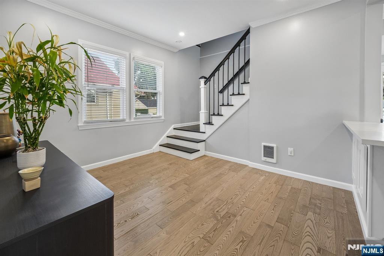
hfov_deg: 104.3
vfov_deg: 81.2
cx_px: 192
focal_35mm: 14
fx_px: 149
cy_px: 128
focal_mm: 14
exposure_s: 1/50
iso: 800
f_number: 7.1
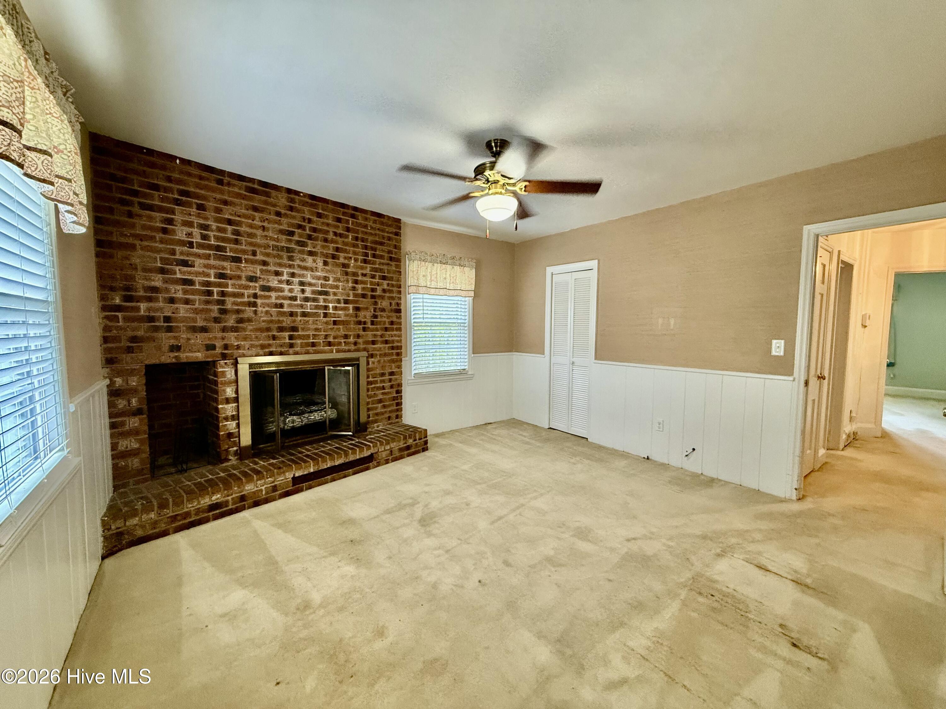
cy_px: 354
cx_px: 473
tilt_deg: -3.4
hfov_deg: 102.1
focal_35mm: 14
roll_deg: -0.4
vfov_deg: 85.7
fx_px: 383
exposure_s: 1/60
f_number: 2.2
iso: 500
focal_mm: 2.22
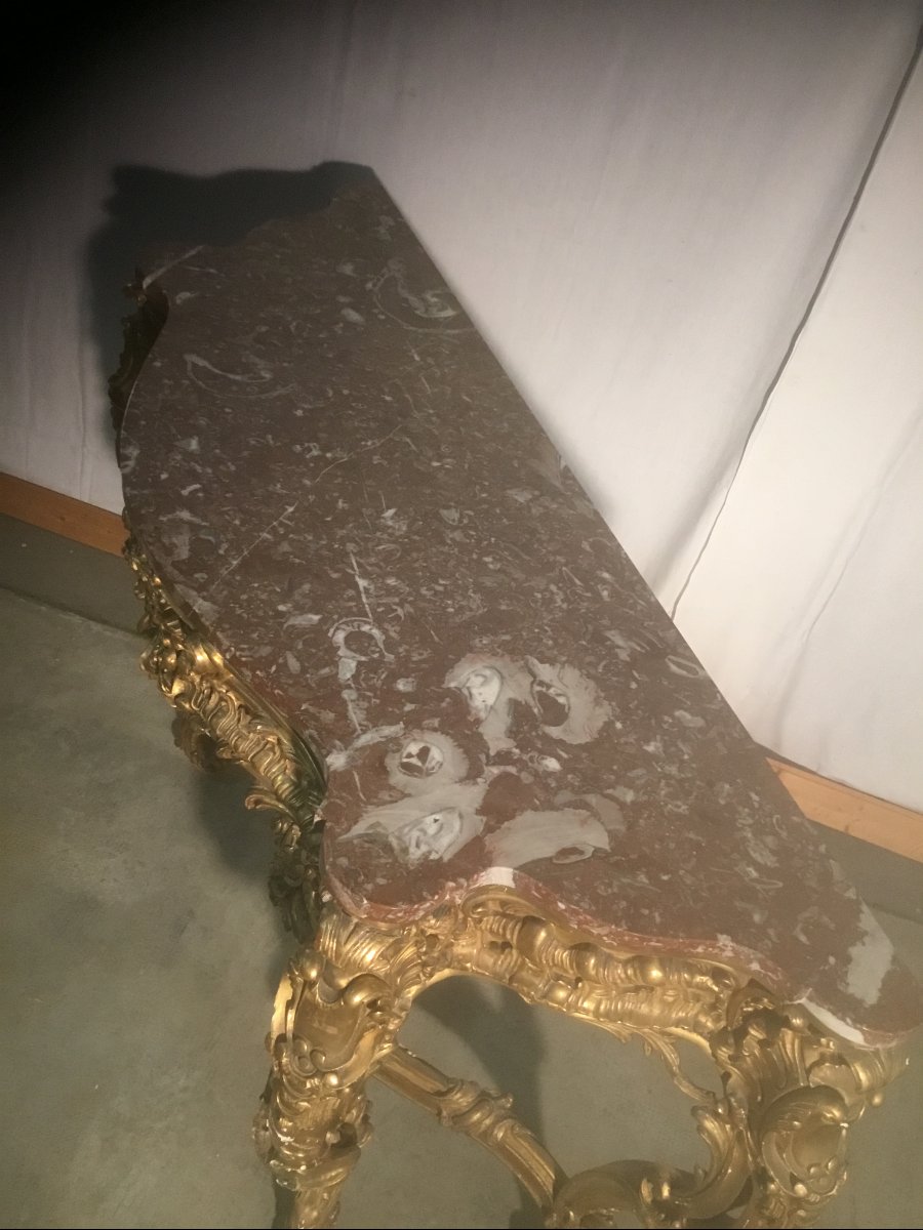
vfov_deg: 58.4
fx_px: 1102
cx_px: 462
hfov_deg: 45.4
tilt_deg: -41.8
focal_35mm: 31
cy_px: 615
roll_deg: -16.2
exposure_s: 1/33
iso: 160
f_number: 2.4
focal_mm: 3.3
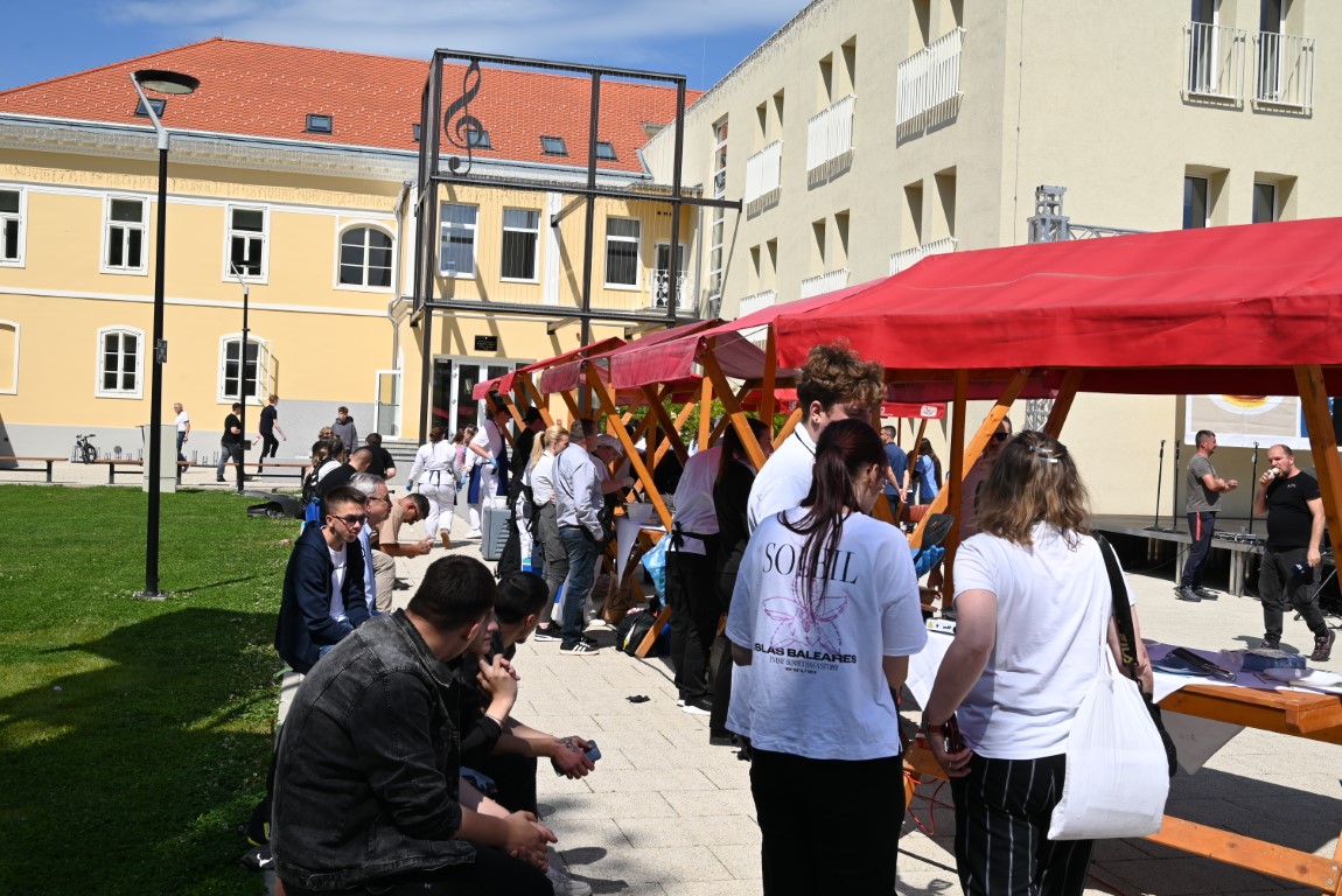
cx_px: 671
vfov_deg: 36.9
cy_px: 448
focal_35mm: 36
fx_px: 1343
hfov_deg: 53.1
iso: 100
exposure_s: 1/200
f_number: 11
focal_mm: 36
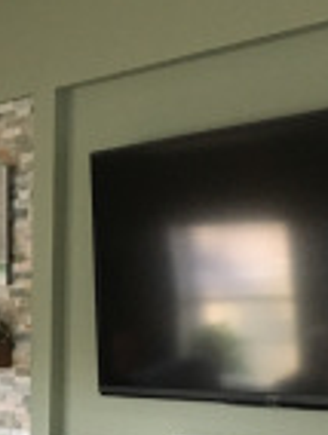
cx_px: -66
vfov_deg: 21.7
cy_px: 423
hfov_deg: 16.3
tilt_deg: -3.9
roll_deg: -1.0
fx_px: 1096
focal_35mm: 87
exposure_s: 1/15
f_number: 2.2
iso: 250
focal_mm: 4.15
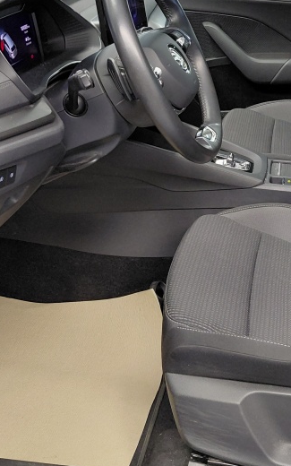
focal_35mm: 52
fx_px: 660
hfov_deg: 24.6
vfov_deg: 38.1
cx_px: 222
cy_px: 131
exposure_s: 1/50.1
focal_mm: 4.69
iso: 320
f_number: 1.8
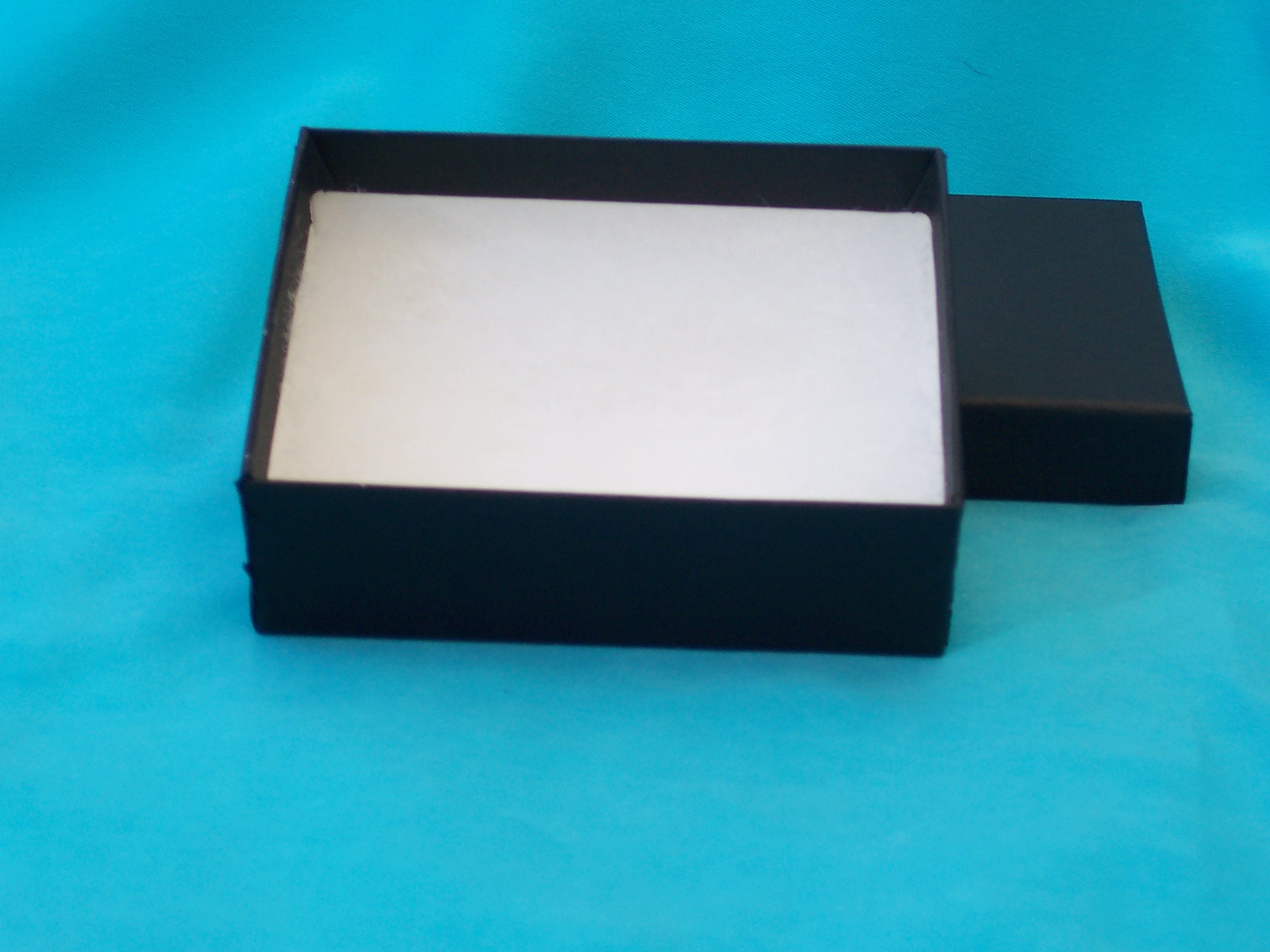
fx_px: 3265
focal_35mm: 89
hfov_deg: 22.0
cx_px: 635
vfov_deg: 16.6
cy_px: 476
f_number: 4.1
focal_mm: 13.5
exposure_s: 1/125
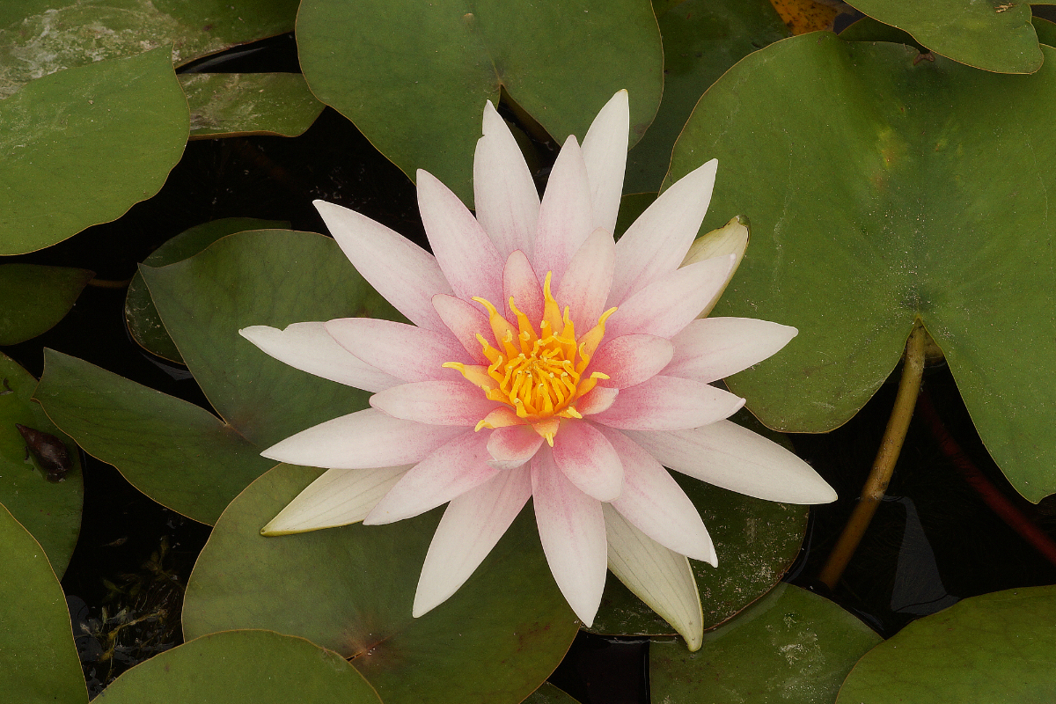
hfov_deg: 13.7
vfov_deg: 9.1
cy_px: 352
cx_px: 528
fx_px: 4400
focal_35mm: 150
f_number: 13
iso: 320
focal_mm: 100
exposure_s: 1/160
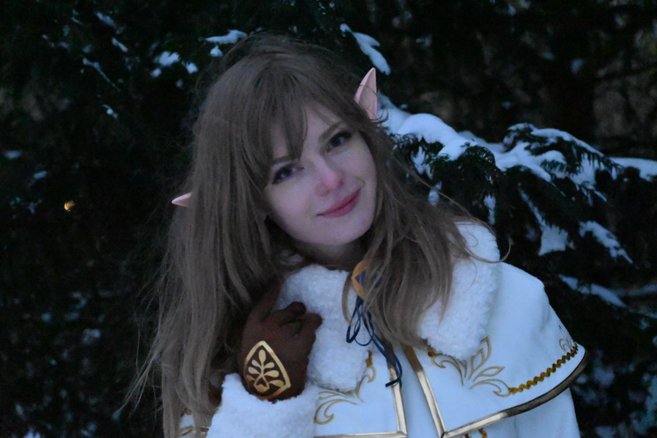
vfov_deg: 13.4
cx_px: 328
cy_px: 219
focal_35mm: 102
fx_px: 1861
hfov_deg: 20.0
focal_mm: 68
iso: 51200
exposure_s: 1/80
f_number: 4.8
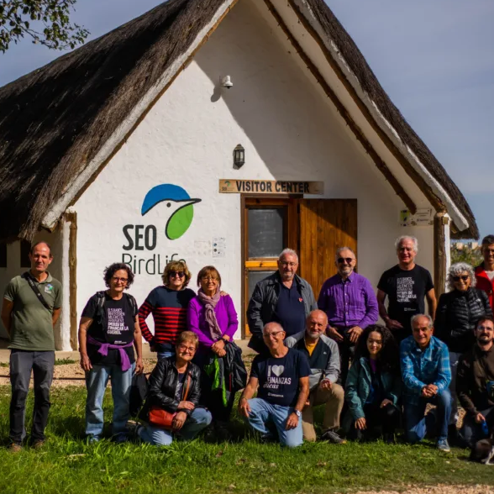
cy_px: 255
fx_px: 1195
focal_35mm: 74
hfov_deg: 23.3
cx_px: 202
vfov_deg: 23.4
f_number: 2.2
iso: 160
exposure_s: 1/8000
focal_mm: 50
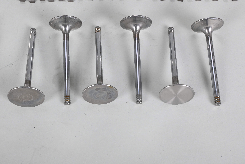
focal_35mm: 49
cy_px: 82
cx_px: 122
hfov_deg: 40.5
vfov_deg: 27.7
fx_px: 332
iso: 400
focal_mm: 32.5
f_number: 13
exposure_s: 1/160
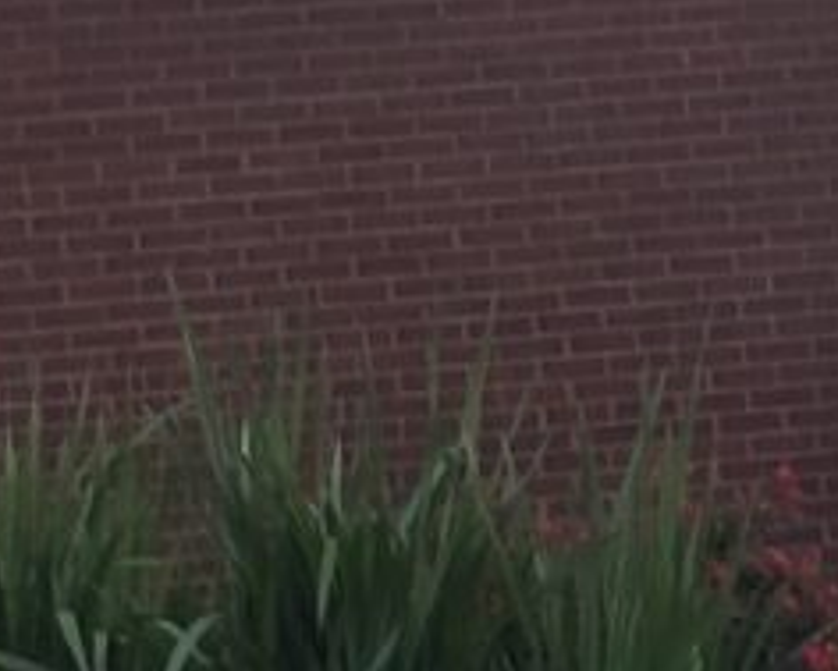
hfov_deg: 17.2
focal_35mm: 110
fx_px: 2729
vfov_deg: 13.6
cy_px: -178
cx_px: 746
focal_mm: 4.3
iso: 64
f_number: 1.5
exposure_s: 1/120
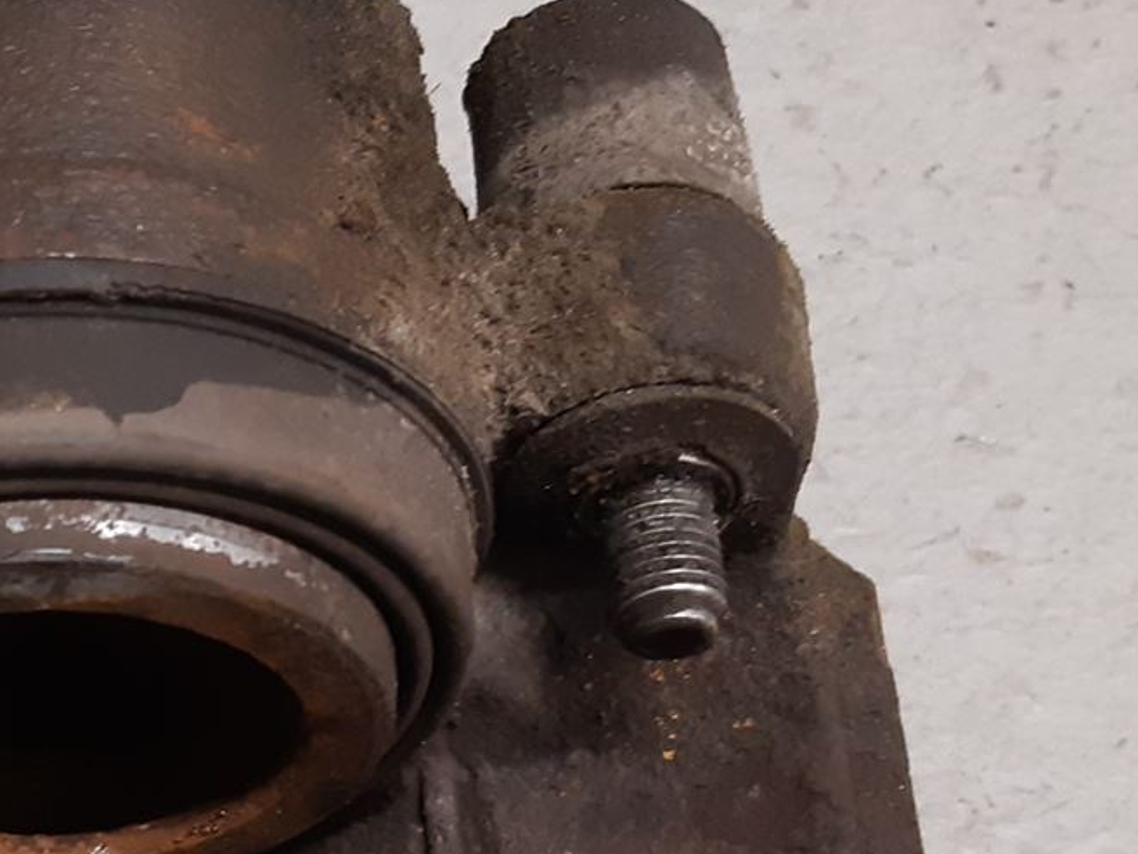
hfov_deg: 22.6
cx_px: -140
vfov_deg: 17.9
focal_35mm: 81
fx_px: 2663
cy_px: 797
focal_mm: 3.93
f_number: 1.7
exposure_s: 1/50
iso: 200
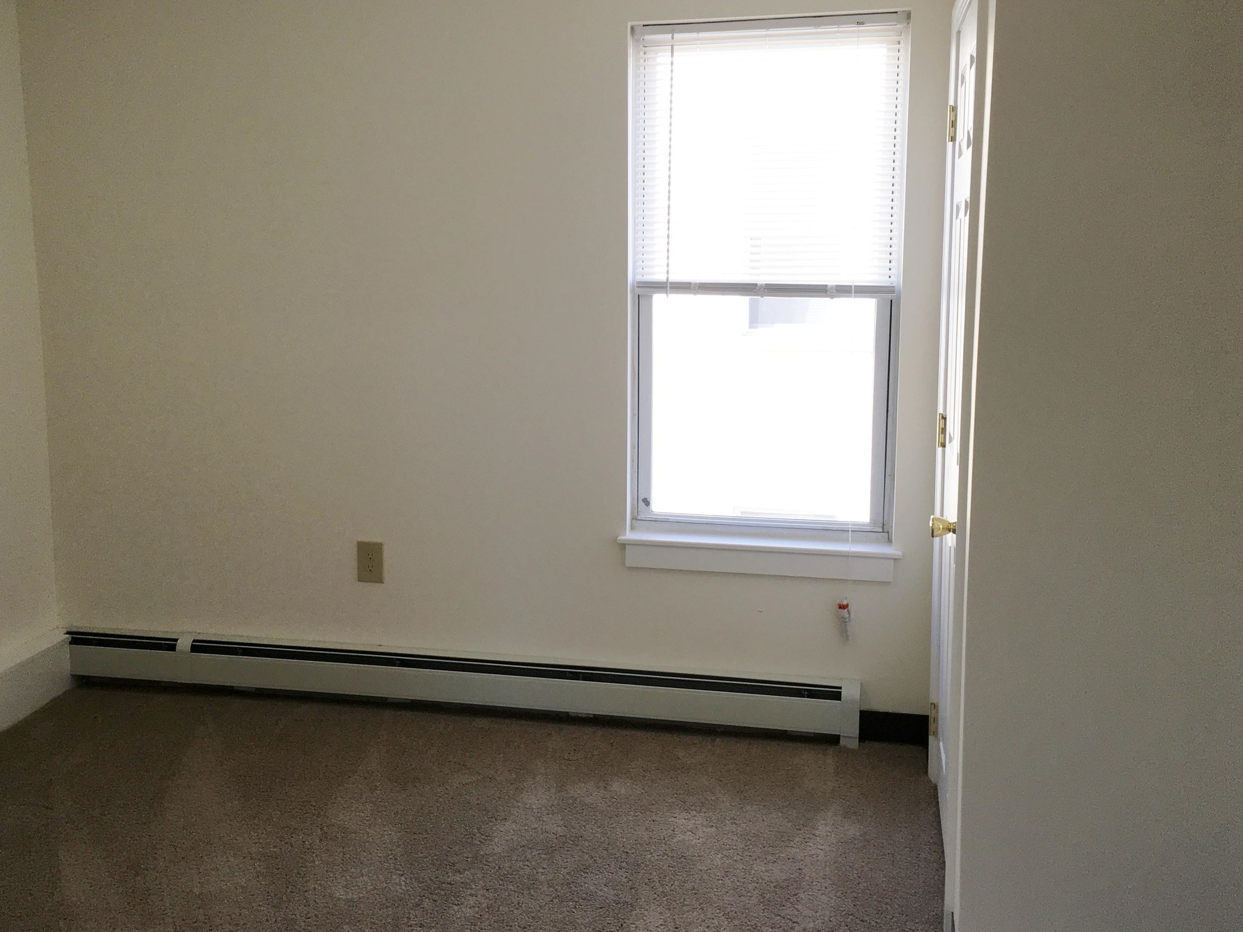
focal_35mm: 35
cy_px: 411
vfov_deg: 40.6
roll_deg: +0.5
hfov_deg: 52.5
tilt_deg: -8.0
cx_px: 550
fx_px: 1257
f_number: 2.2
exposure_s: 1/120
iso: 40
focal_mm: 4.15
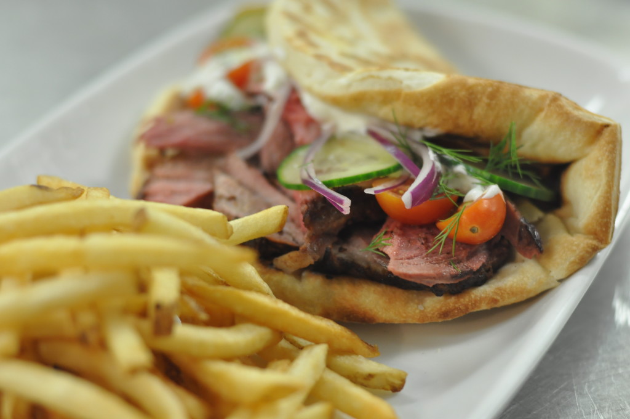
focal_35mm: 75
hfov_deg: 27.0
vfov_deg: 18.1
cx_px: 315
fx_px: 1311
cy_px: 210
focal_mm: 50
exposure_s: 1/30
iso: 800
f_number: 2.8
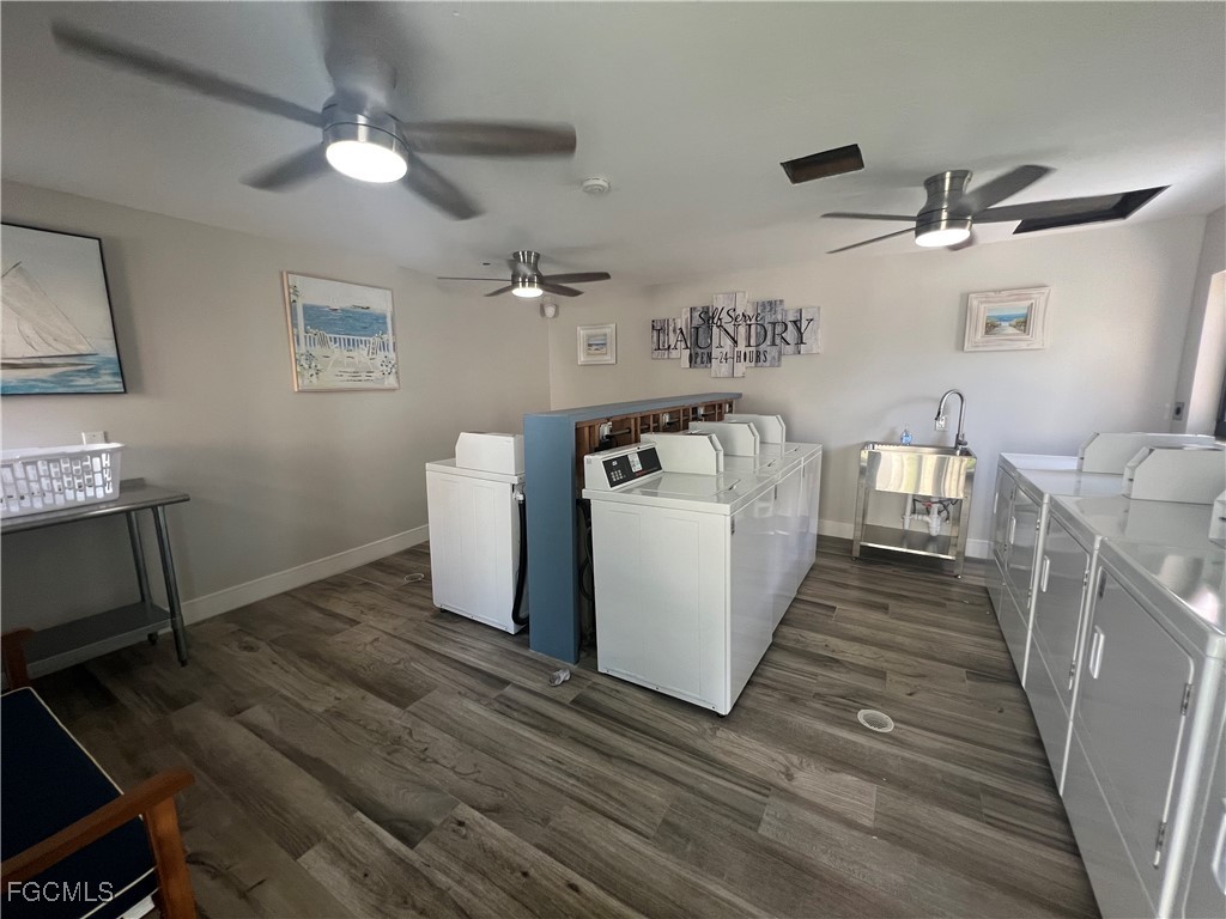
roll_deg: +1.0
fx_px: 460
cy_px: 460
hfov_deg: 106.2
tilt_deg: -8.7
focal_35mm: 13
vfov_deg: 89.9
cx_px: 613
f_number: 1.8
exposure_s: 1/60
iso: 125
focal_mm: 1.57
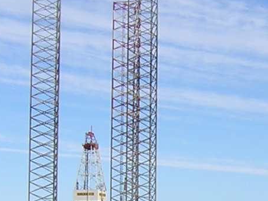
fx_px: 976
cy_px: 205
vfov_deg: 11.6
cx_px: 236
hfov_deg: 15.5
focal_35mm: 126
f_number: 5.2
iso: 100
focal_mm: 4.7
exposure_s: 1/348
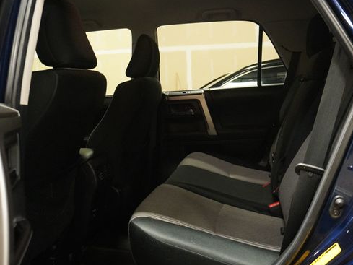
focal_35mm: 40
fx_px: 404
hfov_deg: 47.0
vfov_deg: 36.2
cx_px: 202
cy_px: 115
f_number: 4
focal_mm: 21
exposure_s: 1/60
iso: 6400
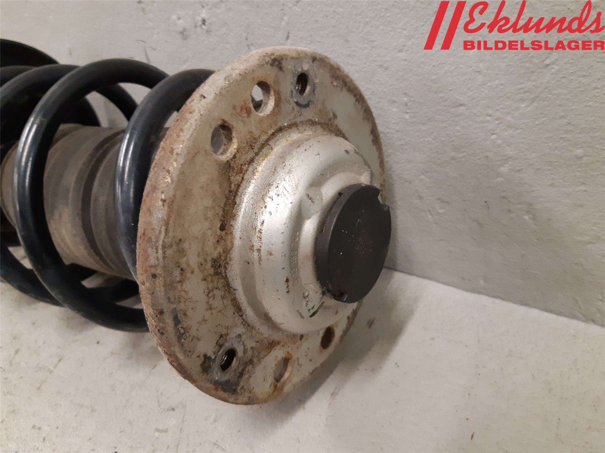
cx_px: 302
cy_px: 226
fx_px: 454
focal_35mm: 26
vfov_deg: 53.1
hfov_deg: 67.3
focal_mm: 3.93
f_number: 1.7
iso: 250
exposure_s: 1/50
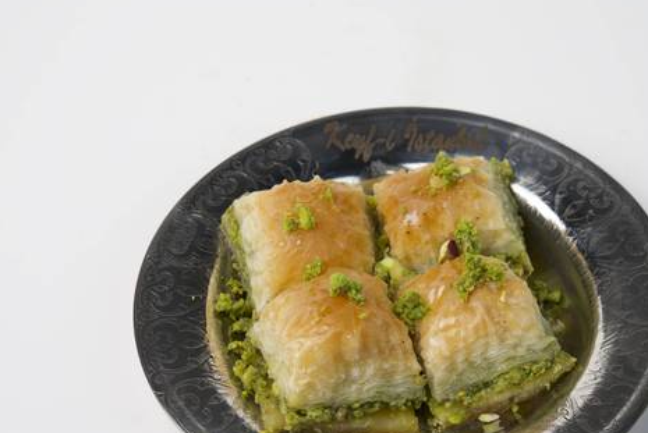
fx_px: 1784
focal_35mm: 99
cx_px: 411
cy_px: 291
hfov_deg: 20.5
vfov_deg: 13.8
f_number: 9
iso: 80
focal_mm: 70
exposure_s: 1/20
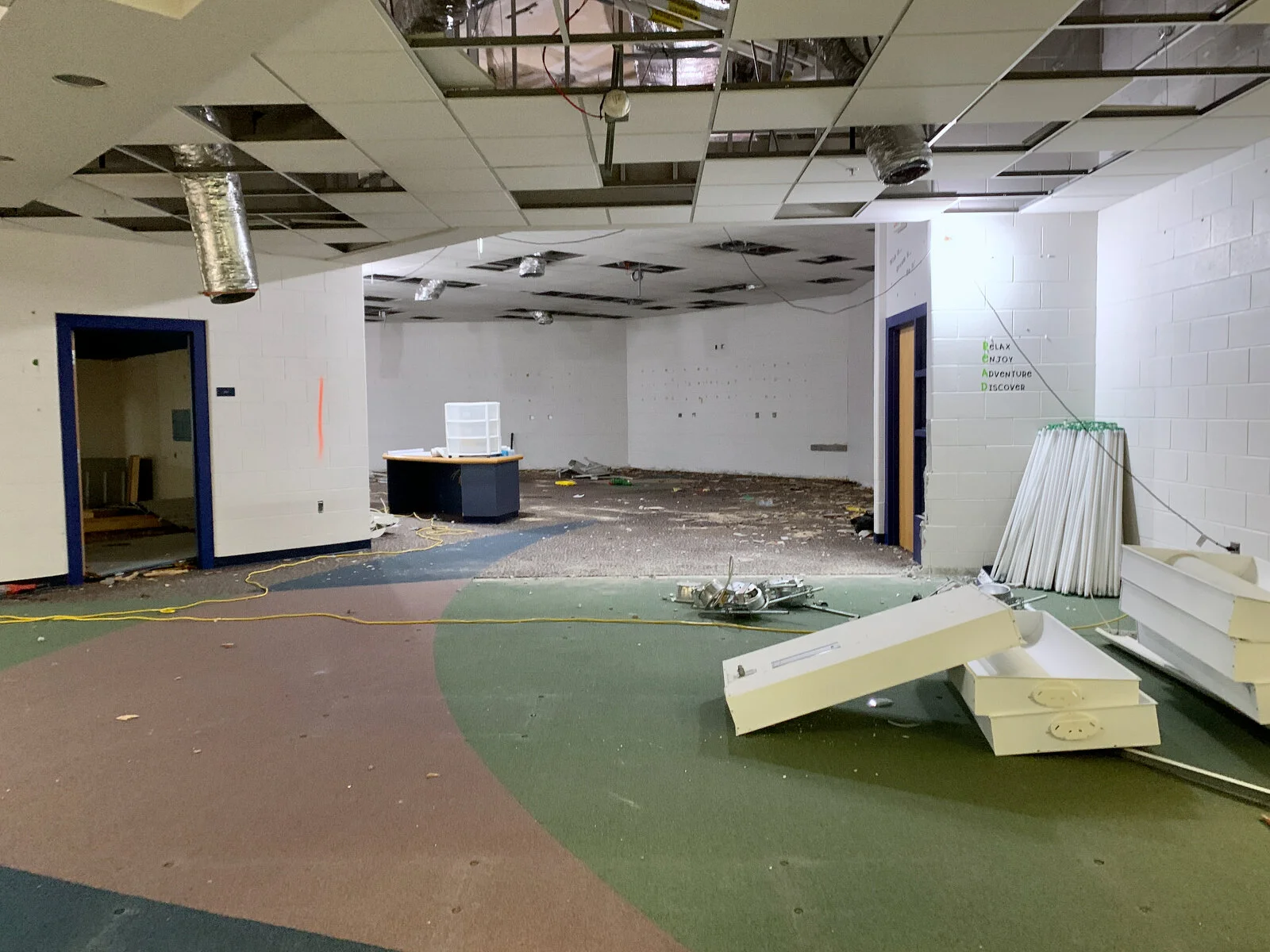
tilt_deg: -3.8
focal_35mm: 26
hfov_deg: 67.3
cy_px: 476
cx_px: 635
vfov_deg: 53.1
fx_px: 954
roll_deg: +0.7
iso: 400
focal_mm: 4.25
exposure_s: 1/30
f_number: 1.8
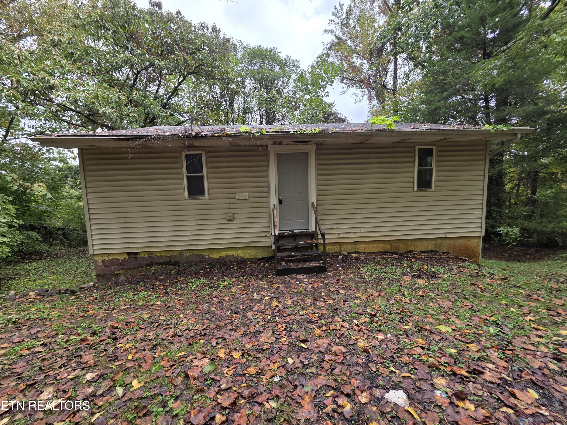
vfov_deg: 89.9
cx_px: 284
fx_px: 213
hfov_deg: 106.2
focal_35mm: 13
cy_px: 212
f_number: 1.9
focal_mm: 2.2
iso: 20
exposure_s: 1/120
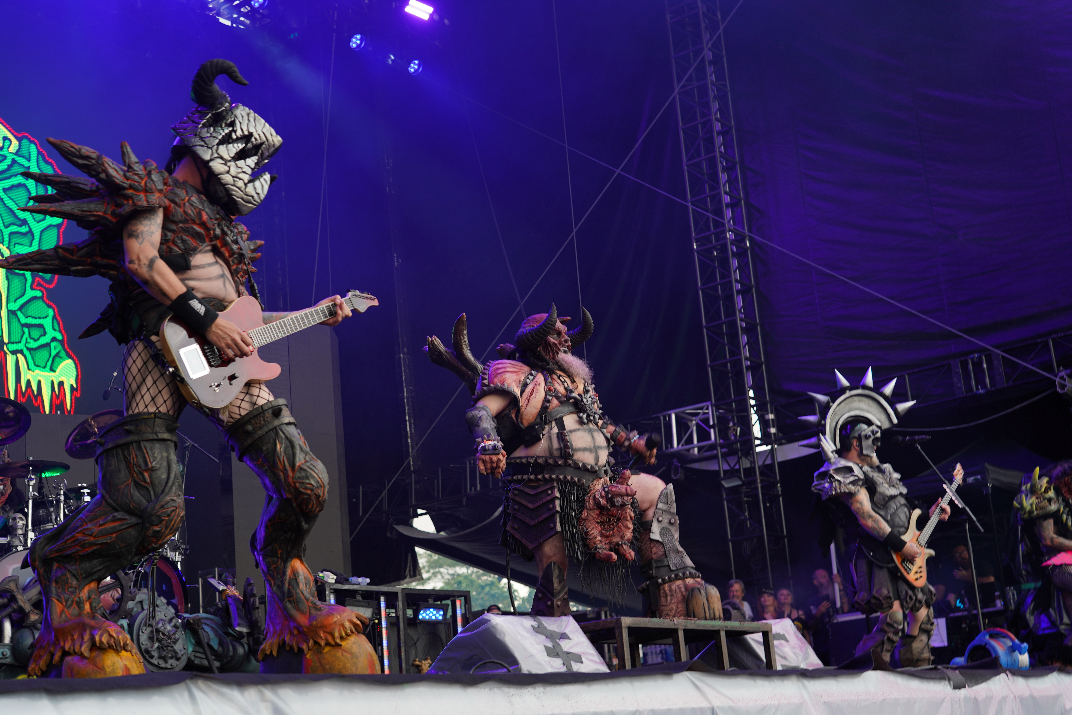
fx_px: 1489
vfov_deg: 27.0
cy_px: 358
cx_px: 536
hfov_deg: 39.6
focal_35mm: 50
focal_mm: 50
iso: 100
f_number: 4.5
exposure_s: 1/60
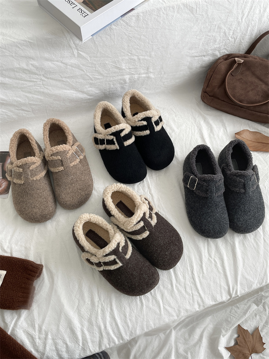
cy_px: 180
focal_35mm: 26
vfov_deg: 67.3
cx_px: 134
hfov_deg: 53.1
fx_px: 269
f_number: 1.6
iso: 32
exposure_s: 1/211
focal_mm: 4.2
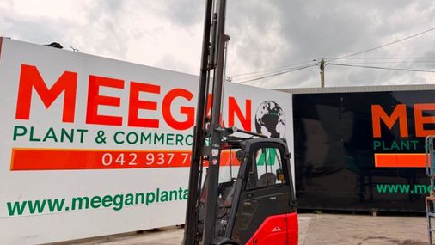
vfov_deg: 37.6
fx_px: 358
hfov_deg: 62.4
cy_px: 94
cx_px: 242
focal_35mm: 31
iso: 100
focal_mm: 6.76
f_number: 1.78
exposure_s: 1/2611
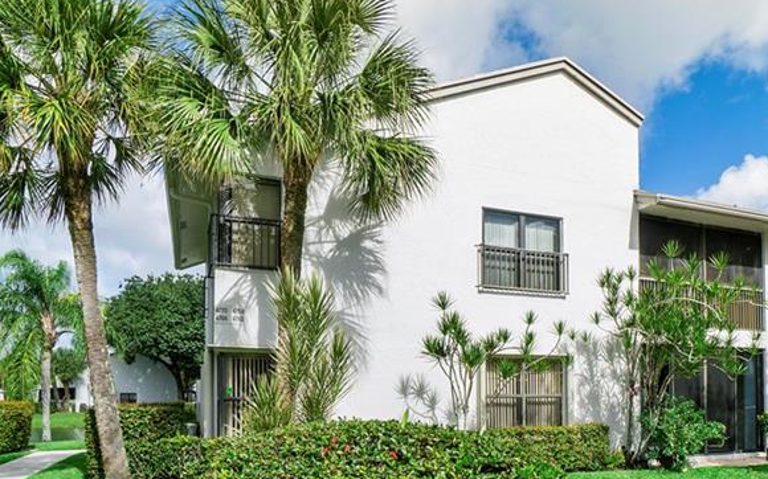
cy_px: 390
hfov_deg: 67.8
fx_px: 565
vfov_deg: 43.6
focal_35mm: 27
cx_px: 456
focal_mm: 10
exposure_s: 1/160
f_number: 11
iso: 100
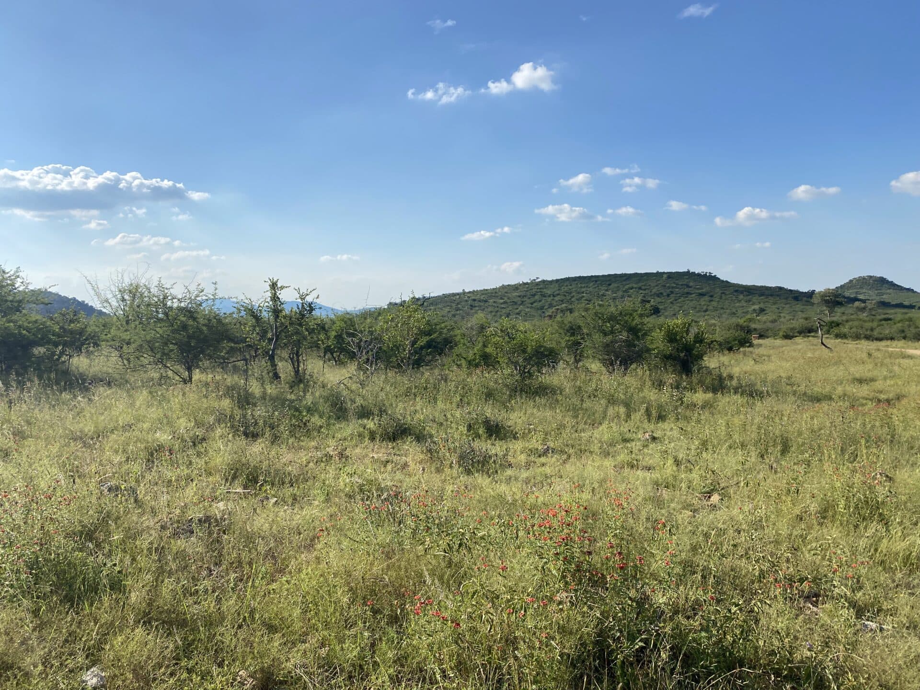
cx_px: 460
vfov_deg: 53.1
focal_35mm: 26
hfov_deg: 67.3
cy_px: 345
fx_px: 691
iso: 32
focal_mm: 4.25
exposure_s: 1/3984
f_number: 1.8
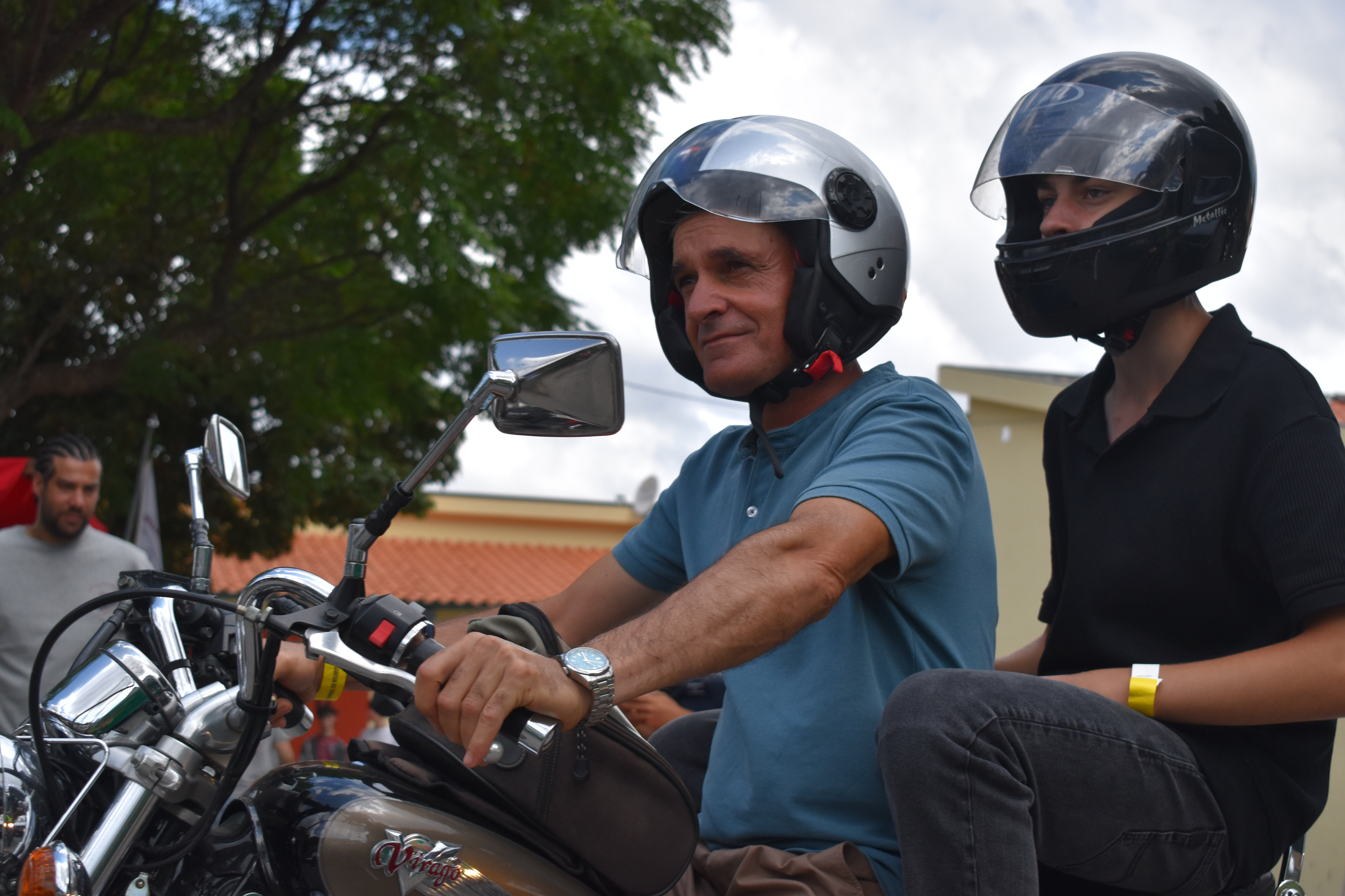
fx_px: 2241
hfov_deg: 33.4
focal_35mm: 60
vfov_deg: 22.6
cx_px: 672
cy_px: 448
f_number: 5.6
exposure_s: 1/1600
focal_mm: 40
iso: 400
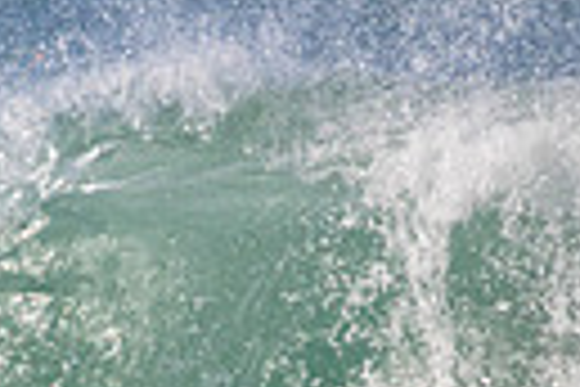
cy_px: 709
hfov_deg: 0.6
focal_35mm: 3584
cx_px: 22
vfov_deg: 0.4
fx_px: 57738
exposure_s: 1/2000
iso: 1000
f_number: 11
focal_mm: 800
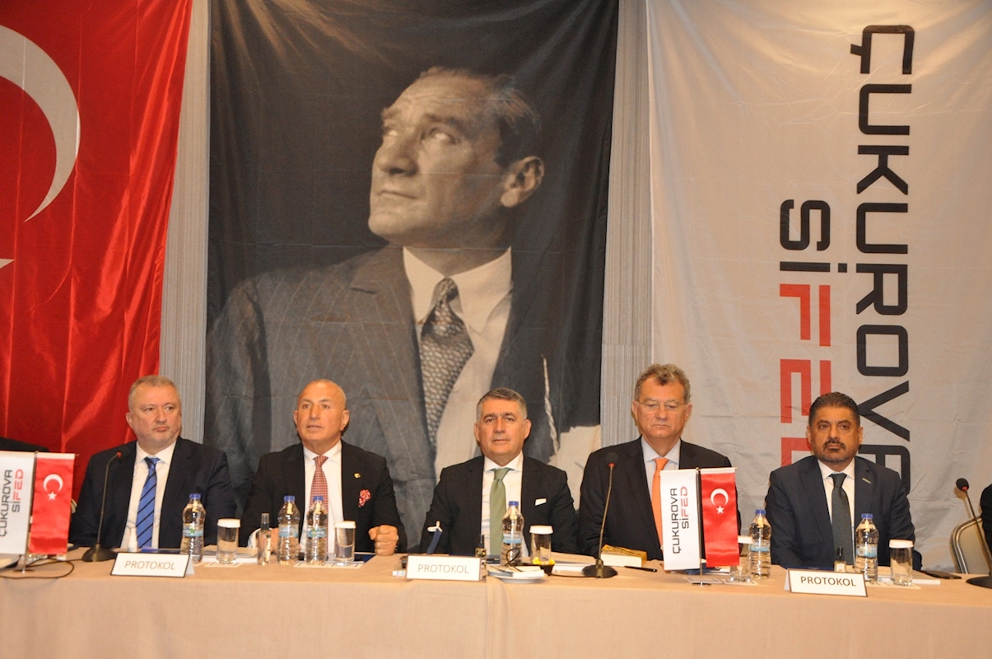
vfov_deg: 28.0
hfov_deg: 41.2
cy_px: 330
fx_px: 1321
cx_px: 496
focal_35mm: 48
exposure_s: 1/60
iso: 1600
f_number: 5
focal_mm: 32
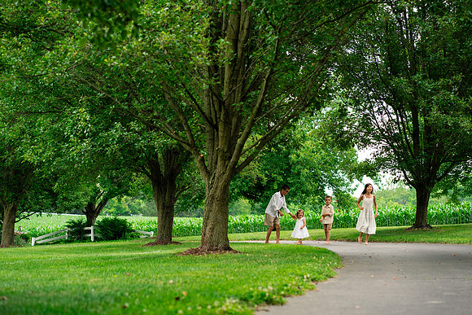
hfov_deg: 23.9
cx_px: 236
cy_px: 158
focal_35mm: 85
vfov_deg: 16.1
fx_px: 1115
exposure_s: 1/500
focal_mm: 85
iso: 500
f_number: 3.5
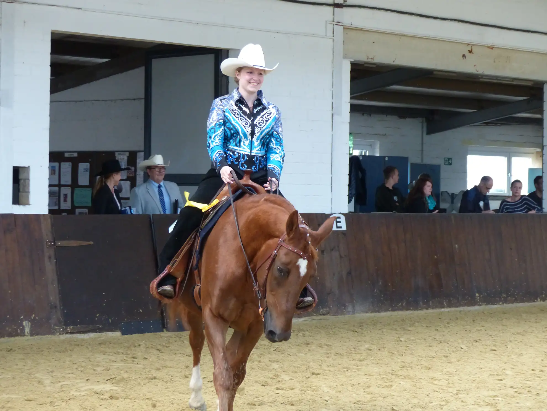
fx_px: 1722
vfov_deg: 13.6
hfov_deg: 18.0
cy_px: 206
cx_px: 274
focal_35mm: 109
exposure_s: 1/160
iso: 400
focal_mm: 19.6
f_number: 2.8
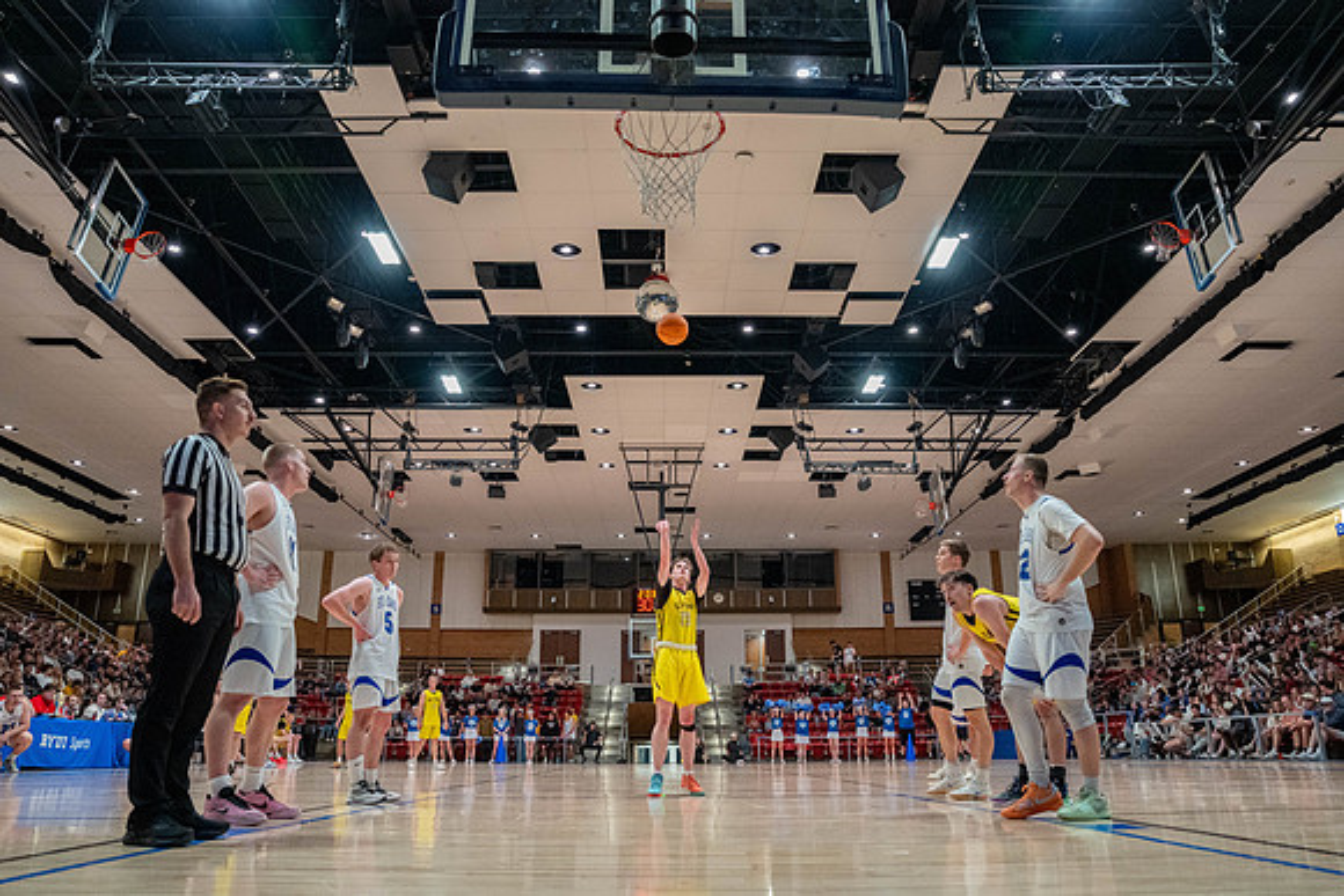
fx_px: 979
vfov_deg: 49.2
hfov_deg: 68.9
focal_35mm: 26
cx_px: 675
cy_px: 435
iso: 6400
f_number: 3.2
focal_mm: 24
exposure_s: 1/320
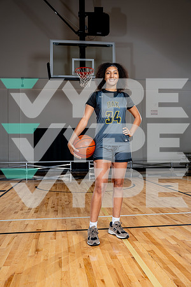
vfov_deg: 54.4
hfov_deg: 37.9
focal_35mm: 35
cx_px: 96
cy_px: 144
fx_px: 279
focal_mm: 35
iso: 200
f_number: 5.6
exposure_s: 1/250
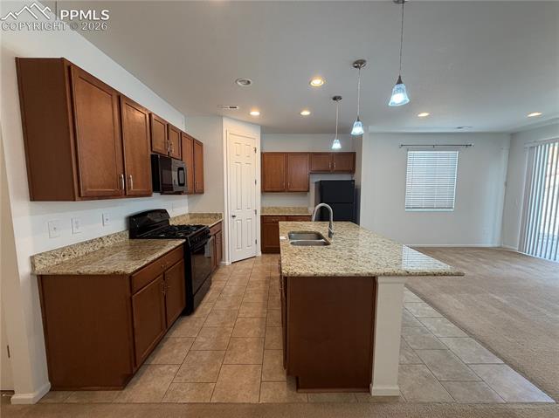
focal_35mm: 14
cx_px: 280
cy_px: 209
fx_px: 226
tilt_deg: -3.6
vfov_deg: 85.6
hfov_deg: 102.1
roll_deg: +0.6
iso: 250
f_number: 2.2
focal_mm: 2.22
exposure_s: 1/120
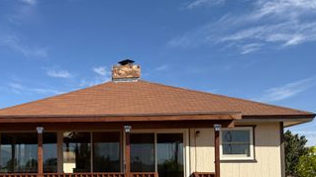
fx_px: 343
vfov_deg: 28.1
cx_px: 95
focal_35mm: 41
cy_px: 152
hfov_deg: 48.2
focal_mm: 6.76
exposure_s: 1/4975
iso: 80
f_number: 1.78
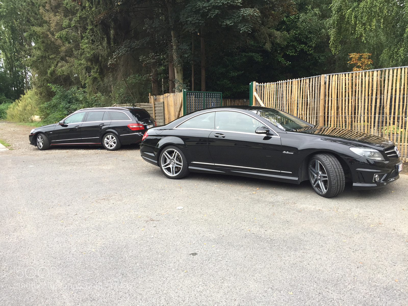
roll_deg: +0.3
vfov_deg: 48.2
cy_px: 153
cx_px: 204
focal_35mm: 29
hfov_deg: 61.7
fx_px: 342
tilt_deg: -7.8
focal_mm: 4.15
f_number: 2.2
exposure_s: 1/50
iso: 40
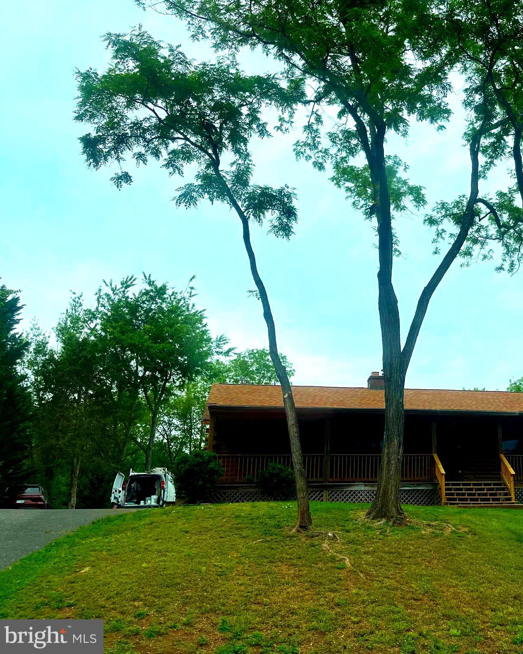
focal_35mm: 34
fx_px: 658
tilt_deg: +17.4
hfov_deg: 41.1
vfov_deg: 52.8
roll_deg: +0.3
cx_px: 434
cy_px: 326
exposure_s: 1/3745
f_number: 1.6
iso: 50
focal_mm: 5.1
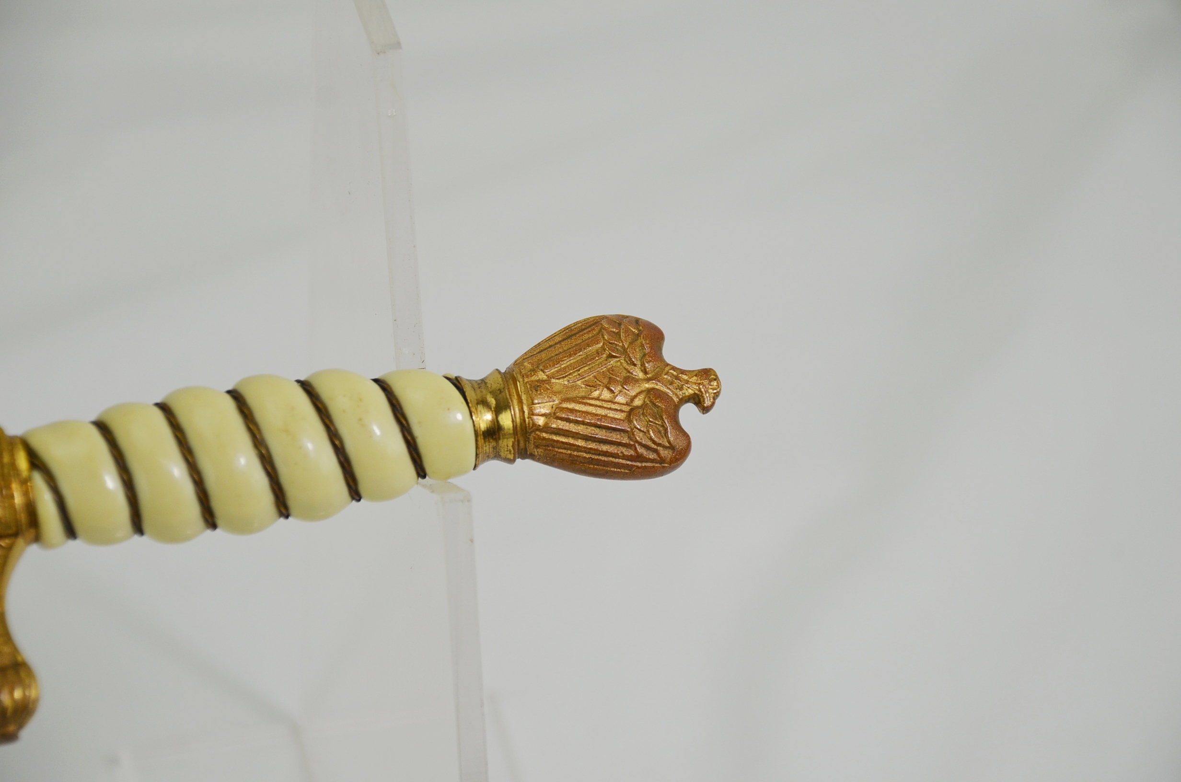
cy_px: 391
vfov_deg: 10.1
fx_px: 4420
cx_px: 590
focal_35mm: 135
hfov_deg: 15.2
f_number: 5.6
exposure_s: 1/400
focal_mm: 90
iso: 400
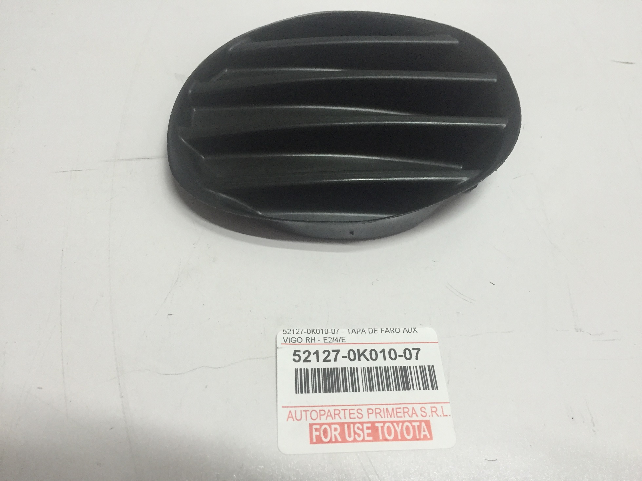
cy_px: 240
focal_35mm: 29
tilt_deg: -55.5
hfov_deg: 61.7
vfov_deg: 48.2
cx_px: 321
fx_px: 538
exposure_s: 1/33
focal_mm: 4.15
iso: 160
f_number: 2.2
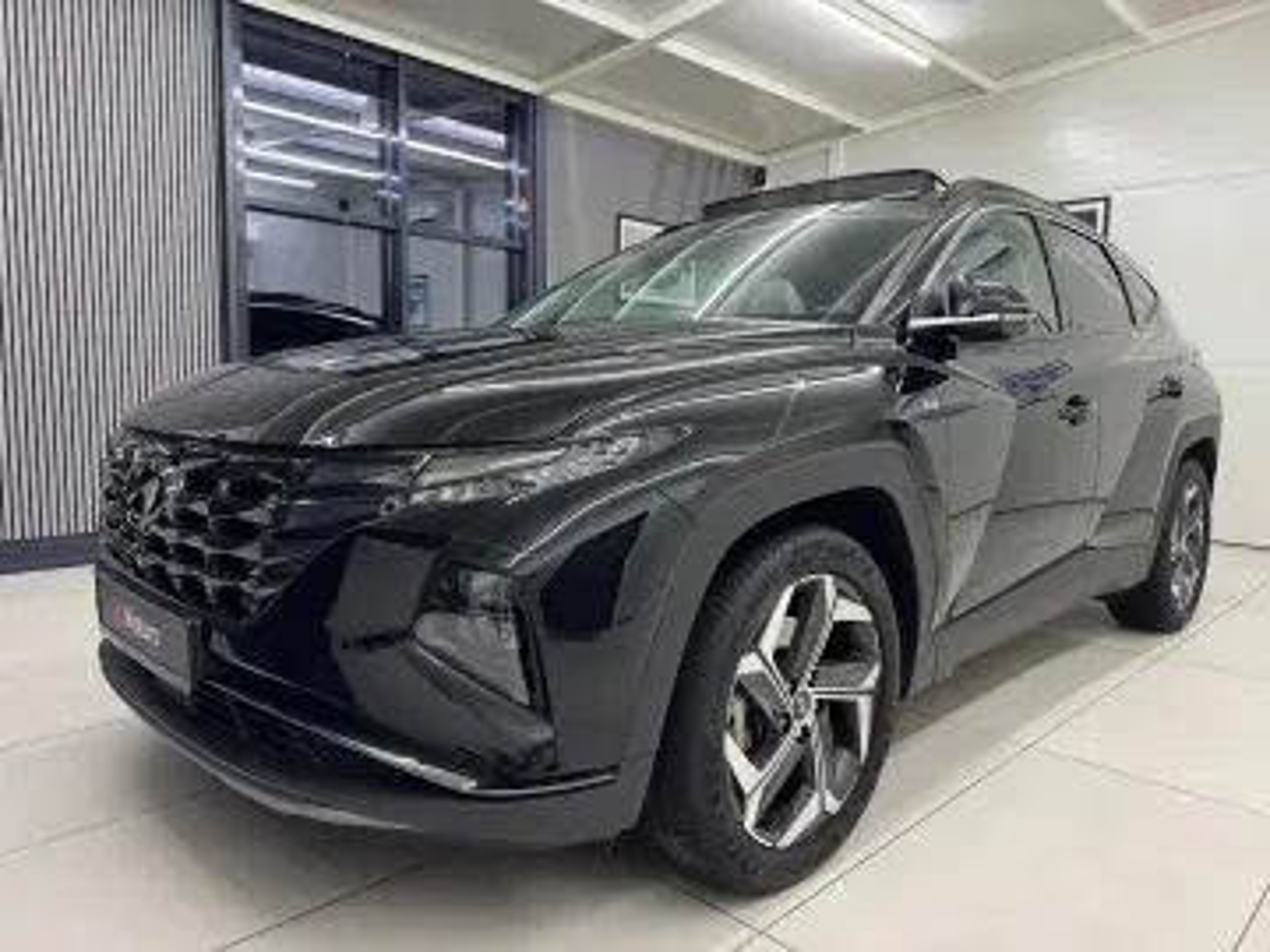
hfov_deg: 71.6
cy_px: 476
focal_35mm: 24
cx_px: 635
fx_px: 881
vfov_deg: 56.8
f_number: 1.78
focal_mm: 6.76
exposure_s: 1/50
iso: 200
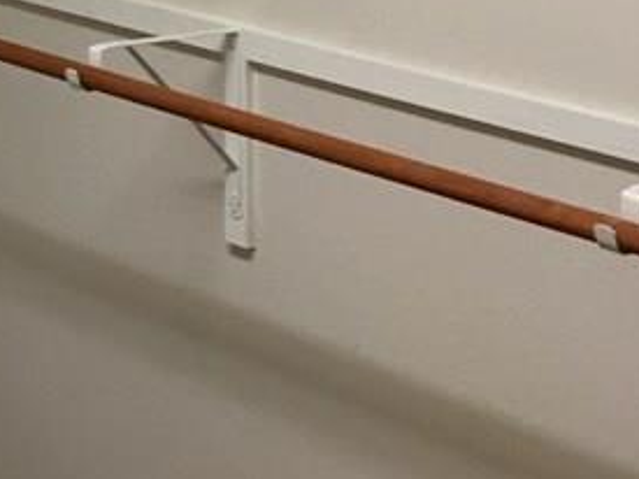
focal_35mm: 108
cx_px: -388
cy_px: -288
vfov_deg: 12.8
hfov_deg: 16.2
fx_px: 1993
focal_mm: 4.15
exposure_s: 1/30
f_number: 2.2
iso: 80
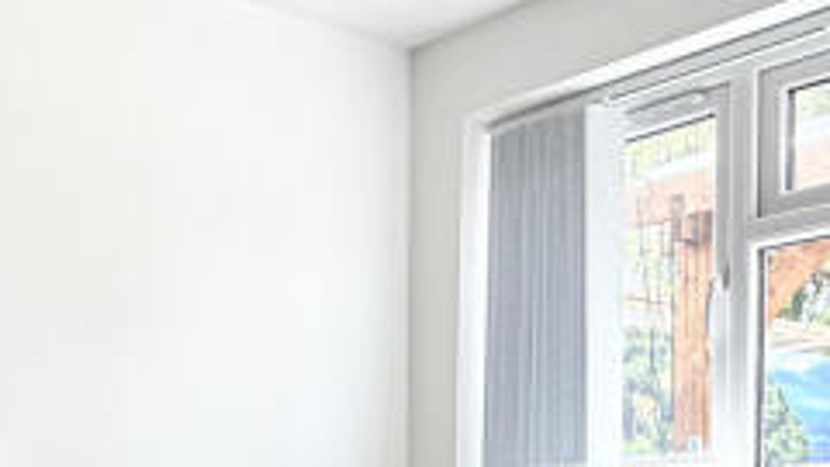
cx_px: 55
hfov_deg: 30.7
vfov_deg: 17.4
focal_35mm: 65
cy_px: 605
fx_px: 1431
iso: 50
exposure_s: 1/121
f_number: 2.2
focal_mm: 2.22
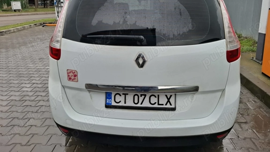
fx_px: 186
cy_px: 49
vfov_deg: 43.7
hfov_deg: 71.9
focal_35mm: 26
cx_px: 133
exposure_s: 1/631
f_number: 1.8
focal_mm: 5.54
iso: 50
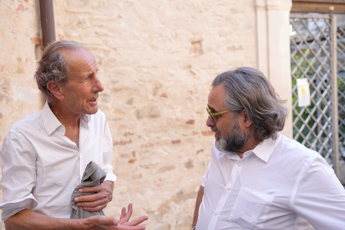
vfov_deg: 26.0
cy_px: 115
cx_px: 172
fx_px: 498
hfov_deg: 38.2
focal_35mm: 52
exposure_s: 1/160
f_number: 4
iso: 250
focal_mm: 52
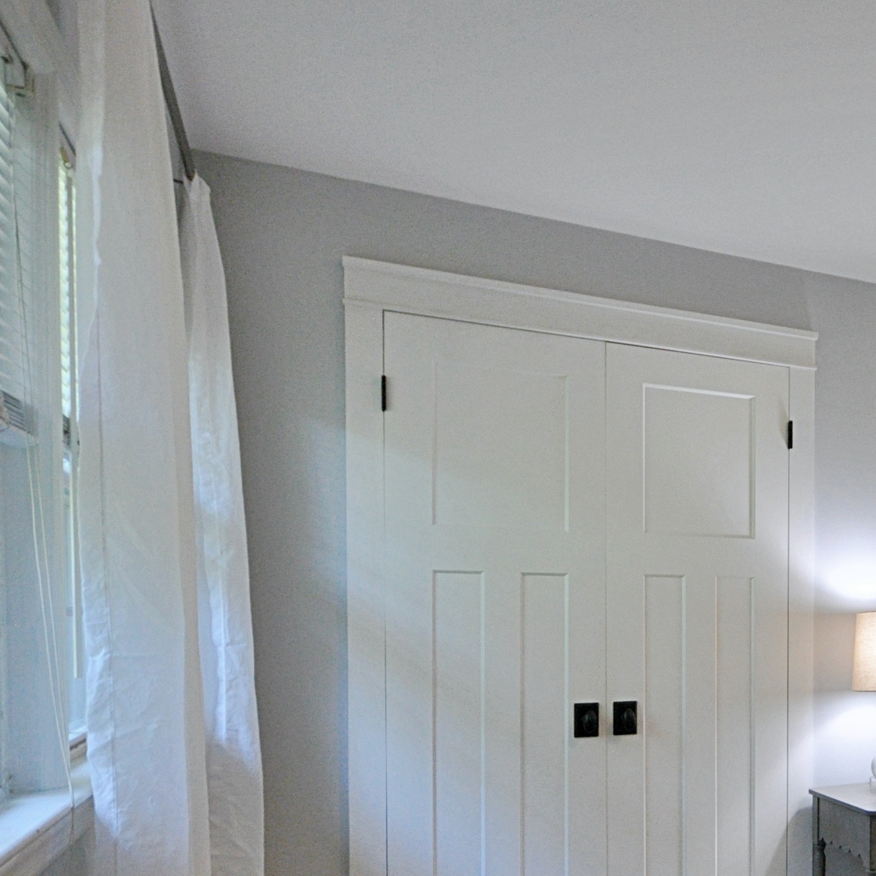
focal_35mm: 30
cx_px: 848
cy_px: 625
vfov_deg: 52.3
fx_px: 859
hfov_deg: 46.5
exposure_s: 1/60
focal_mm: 10
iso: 800
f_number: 4
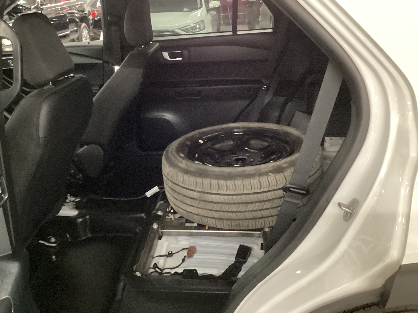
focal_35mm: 34
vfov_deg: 41.8
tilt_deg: -22.5
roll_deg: +1.6
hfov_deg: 53.9
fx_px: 411
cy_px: 142
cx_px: 189
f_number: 2.4
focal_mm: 3.3
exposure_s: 1/20
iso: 640
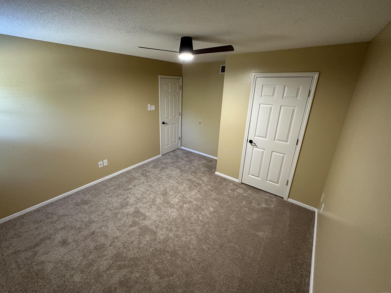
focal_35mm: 15
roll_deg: -2.3
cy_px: 138
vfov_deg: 81.7
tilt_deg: -17.9
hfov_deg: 98.1
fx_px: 169
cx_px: 185
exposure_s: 1/60
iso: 400
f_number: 2.2
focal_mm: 2.22
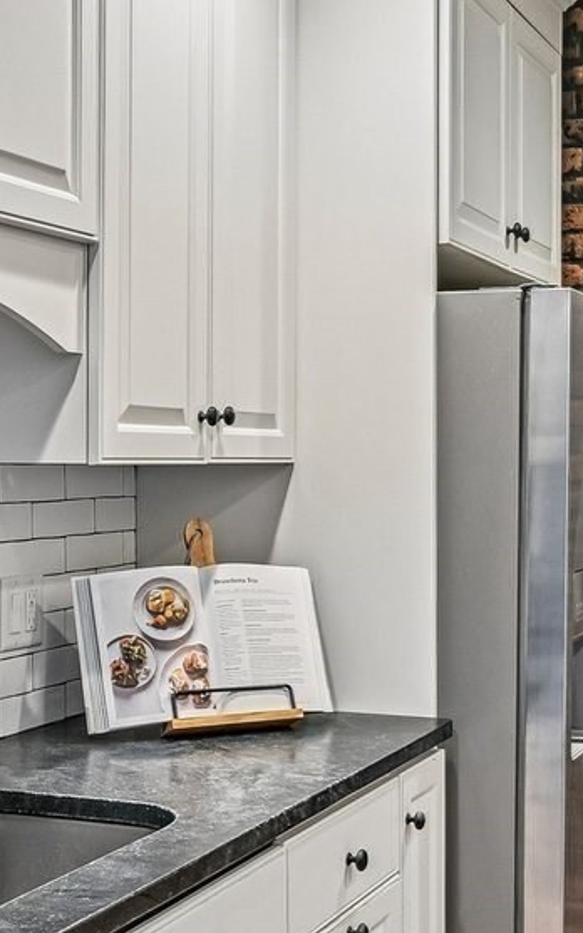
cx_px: 322
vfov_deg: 34.0
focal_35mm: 60
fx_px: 1526
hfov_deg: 21.6
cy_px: 458
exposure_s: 1/8
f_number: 8
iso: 400
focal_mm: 16
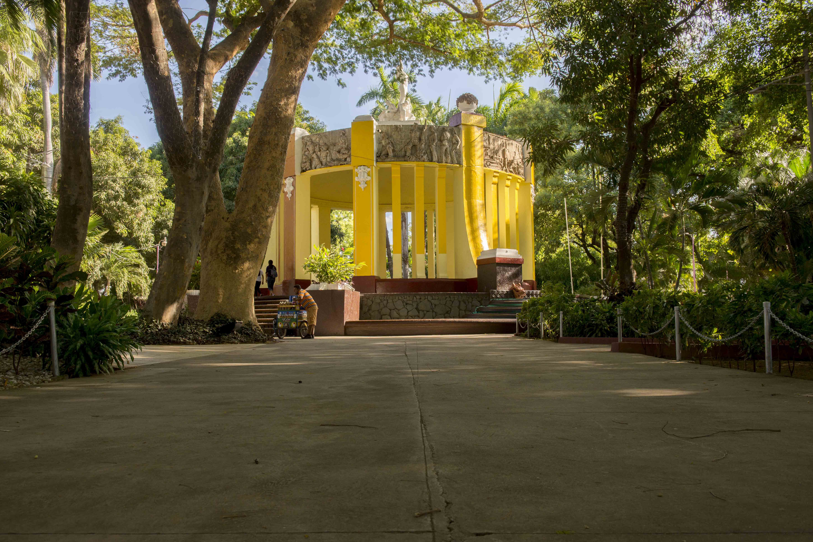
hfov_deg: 57.2
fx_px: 745
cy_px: 273
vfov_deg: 40.0
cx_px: 396
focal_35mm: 33
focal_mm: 32
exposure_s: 1/160
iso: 200
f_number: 8
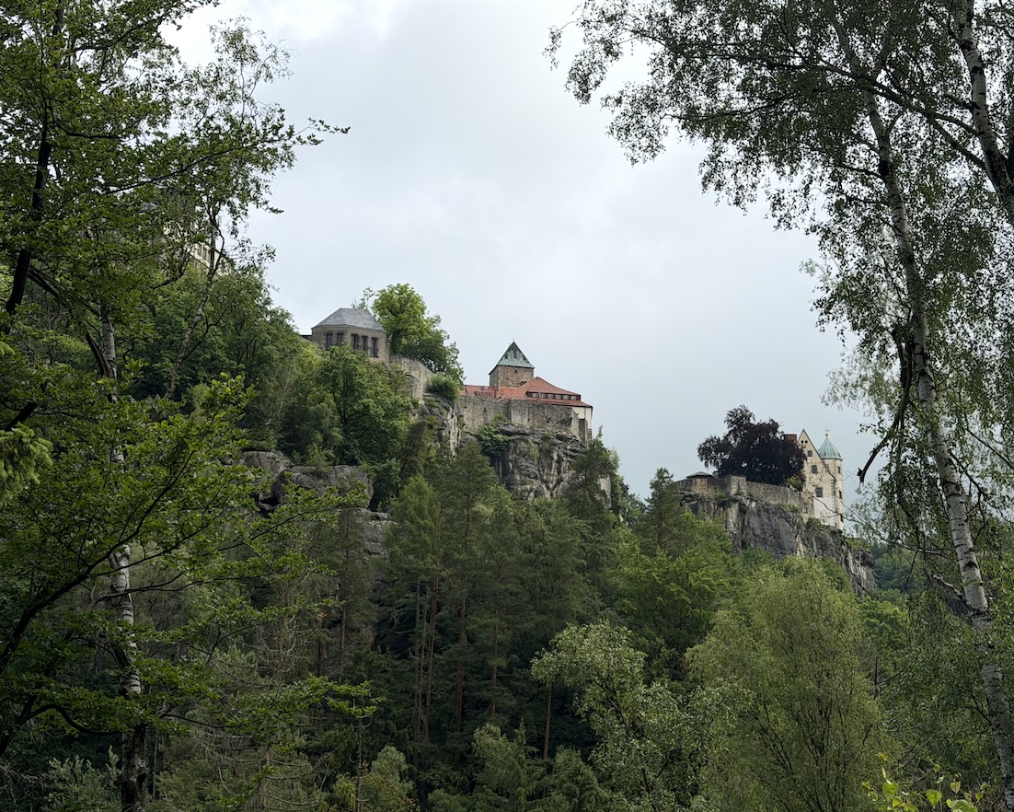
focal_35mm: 51
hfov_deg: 36.6
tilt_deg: +14.8
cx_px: 521
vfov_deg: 29.7
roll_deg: +0.0
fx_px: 1531
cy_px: 413
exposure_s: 1/3378
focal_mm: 6.76
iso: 64
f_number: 1.78
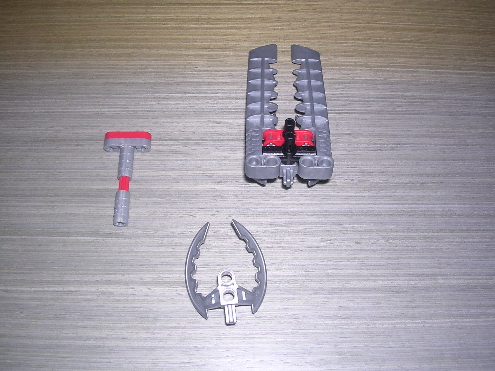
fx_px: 543
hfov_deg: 49.0
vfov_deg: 37.7
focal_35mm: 38
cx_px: 248
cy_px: 186
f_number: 2.8
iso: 100
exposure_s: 1/60.1
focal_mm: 5.8
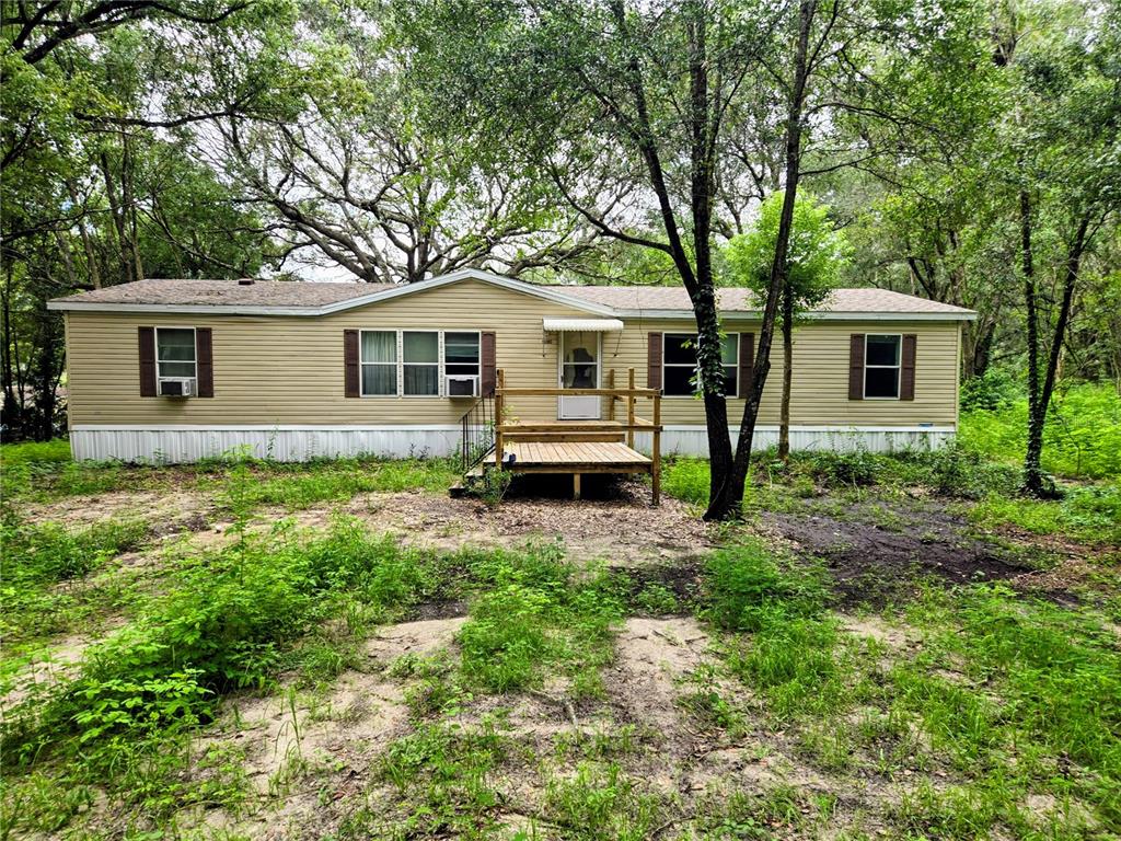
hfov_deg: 73.9
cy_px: 420
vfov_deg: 58.9
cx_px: 560
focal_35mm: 23
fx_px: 745
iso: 25
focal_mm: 5.4
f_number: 1.8
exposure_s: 1/205
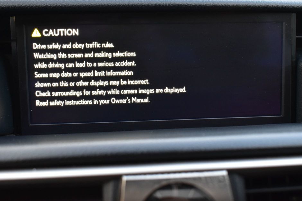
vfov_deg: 27.5
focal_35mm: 49
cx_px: 159
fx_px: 411
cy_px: 98
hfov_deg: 40.3
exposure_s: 1/15
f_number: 6.3
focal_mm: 30
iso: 1100
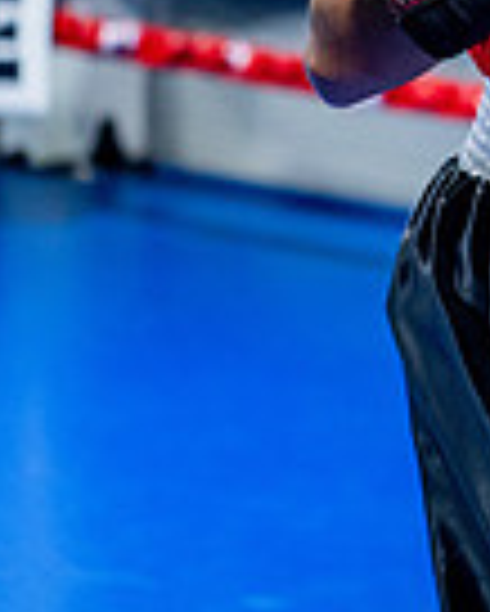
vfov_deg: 8.2
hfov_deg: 6.3
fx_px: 4273
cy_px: 43
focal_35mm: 236
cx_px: 1097
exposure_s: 1/800
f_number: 2
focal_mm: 59
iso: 4000
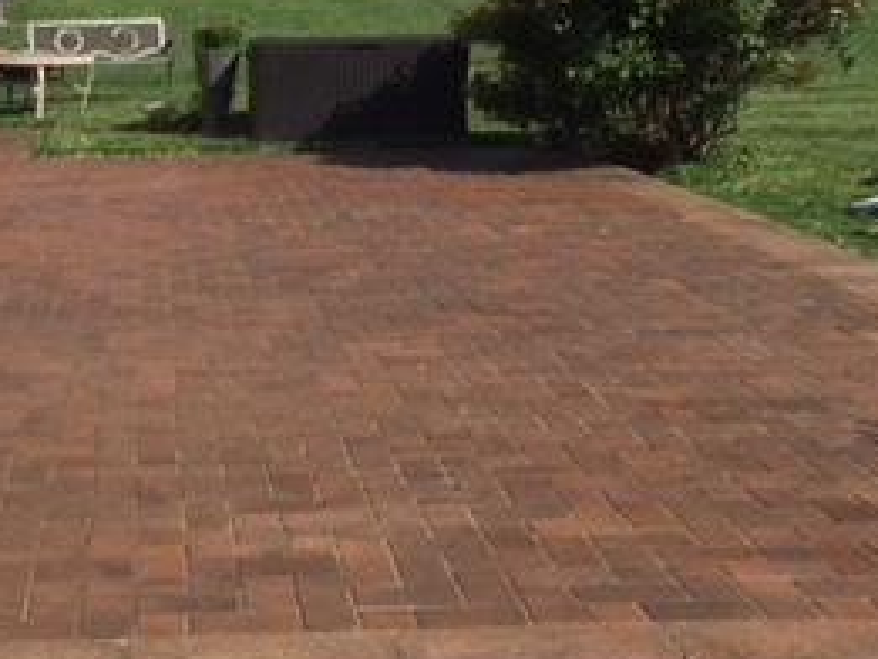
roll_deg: +2.6
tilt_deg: -9.0
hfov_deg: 26.5
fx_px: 1802
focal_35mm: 71
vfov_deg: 20.7
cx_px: 94
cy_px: 330
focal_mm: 4.15
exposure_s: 1/3968
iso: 32
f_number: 2.2
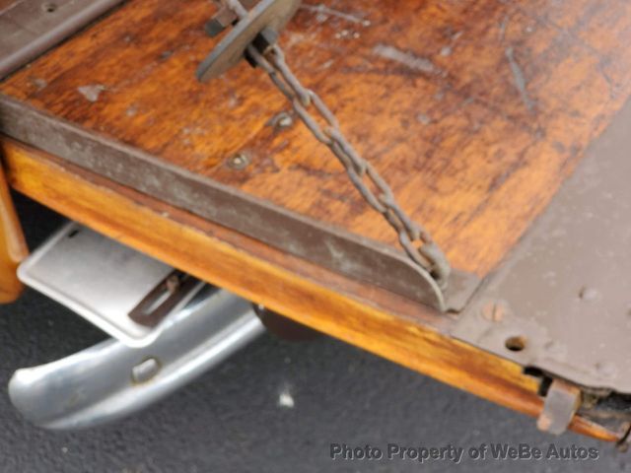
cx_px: 316
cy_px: 236
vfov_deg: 28.0
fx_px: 948
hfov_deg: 36.8
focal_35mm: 52
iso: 64
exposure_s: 1/40
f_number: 2.4
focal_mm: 6
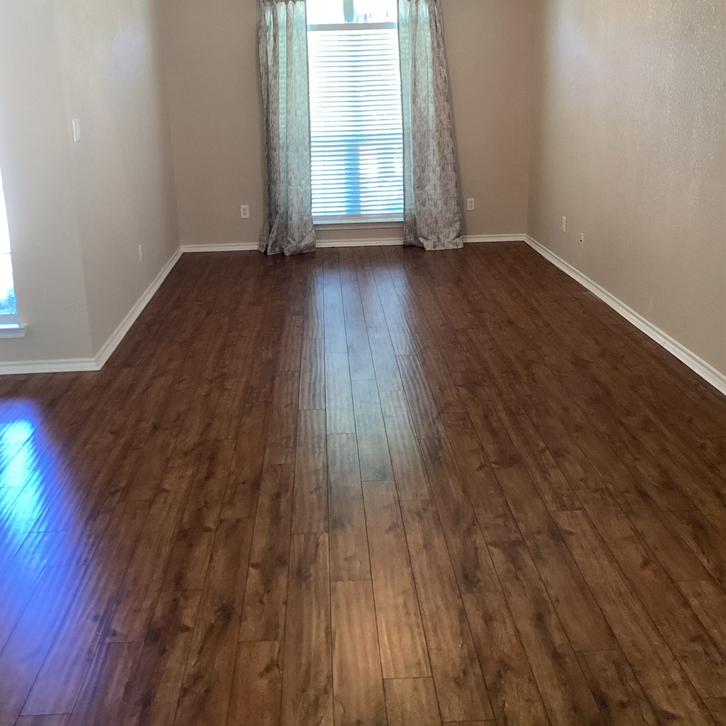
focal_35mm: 37
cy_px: 283
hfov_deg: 44.9
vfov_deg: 44.6
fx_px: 878
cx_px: 359
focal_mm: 3.3
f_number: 2.4
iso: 250
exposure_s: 1/50
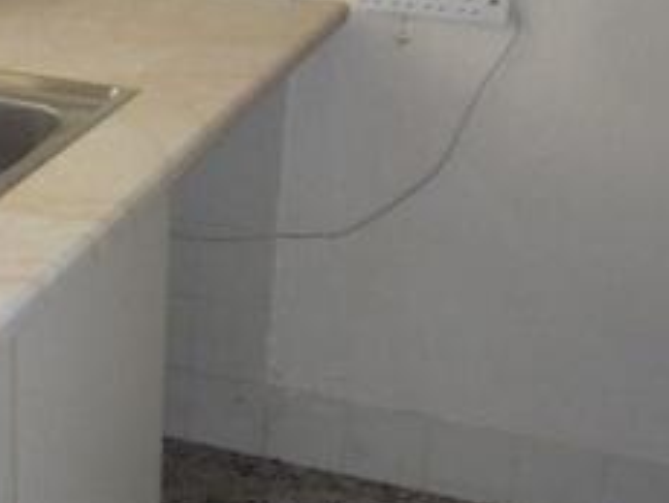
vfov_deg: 19.4
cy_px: 205
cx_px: 77
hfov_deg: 24.9
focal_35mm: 76
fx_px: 1470
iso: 100
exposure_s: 1/30
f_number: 3.3
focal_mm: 5.2
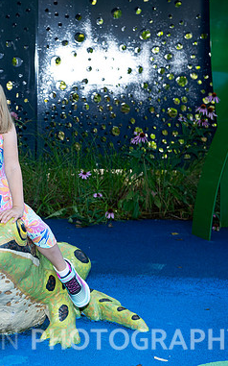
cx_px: -15
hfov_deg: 14.7
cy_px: 181
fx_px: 865
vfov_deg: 23.8
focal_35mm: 87
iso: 100
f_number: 4.5
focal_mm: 56
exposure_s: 1/100
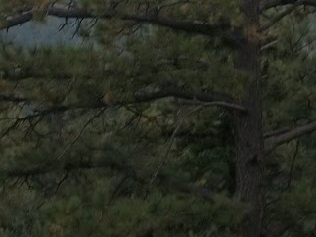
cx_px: 71
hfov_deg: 8.9
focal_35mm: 222
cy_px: -104
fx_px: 2026
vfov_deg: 6.6
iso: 80
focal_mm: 11.6
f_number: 3.8
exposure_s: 1/80
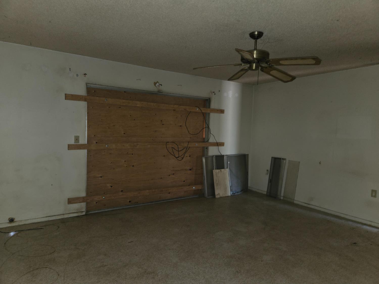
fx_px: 252
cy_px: 142
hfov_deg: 73.9
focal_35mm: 23
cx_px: 190
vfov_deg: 58.9
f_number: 1.8
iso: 200
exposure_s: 1/12
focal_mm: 5.4
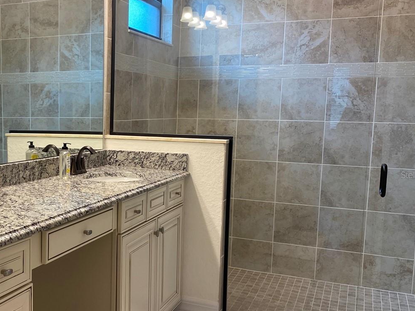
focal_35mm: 42
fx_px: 504
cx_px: 105
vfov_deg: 34.3
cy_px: 175
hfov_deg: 43.4
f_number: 1.8
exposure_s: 1/120
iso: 125
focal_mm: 4.25
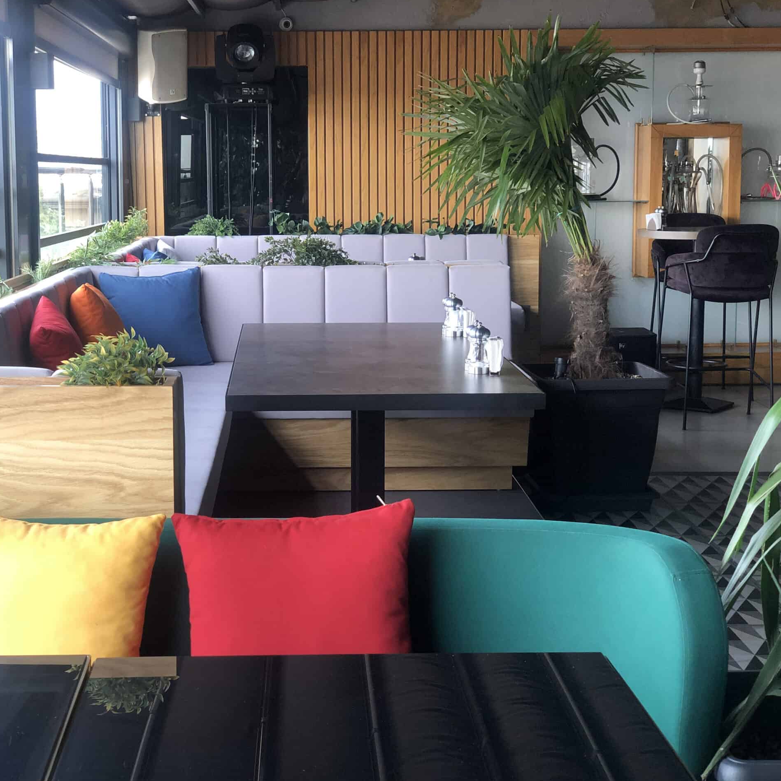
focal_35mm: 62
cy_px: 390
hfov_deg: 27.7
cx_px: 332
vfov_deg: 27.7
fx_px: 1583
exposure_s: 1/60
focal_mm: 6
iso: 40
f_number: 2.4
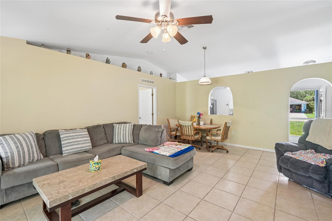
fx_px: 143
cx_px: 166
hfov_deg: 98.6
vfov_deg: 75.5
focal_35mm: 16
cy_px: 110
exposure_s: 1/6
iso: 400
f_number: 8
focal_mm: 15.5
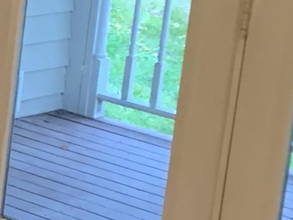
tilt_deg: -9.9
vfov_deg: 9.0
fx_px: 1380
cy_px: -10
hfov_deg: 9.6
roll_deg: -3.5
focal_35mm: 163
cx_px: -565
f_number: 1.8
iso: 250
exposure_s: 1/60
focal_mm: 4.25
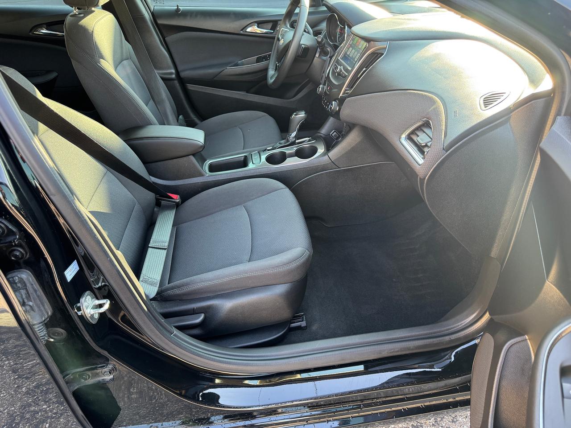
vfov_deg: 56.8
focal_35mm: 24
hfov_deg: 71.6
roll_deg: +3.9
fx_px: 396
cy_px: 214
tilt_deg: -33.7
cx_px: 286
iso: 200
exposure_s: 1/121
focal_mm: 6.76
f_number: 1.78
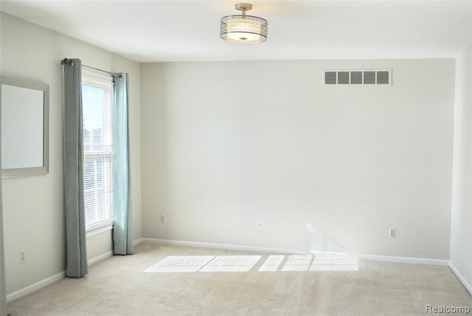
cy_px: 158
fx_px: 472
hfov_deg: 53.1
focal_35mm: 36
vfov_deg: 37.0
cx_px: 236
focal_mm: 24
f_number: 5.6
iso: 125
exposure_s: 1/125
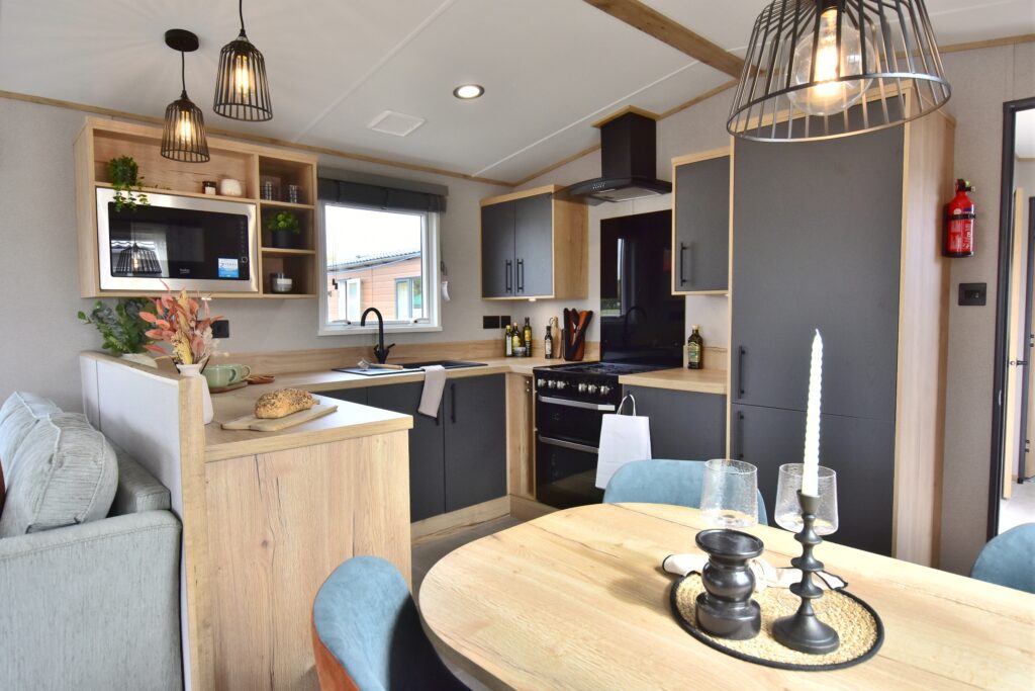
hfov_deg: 81.2
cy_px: 346
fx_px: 604
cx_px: 518
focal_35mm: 21
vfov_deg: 59.5
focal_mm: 14
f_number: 5.6
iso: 400
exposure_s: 1/320
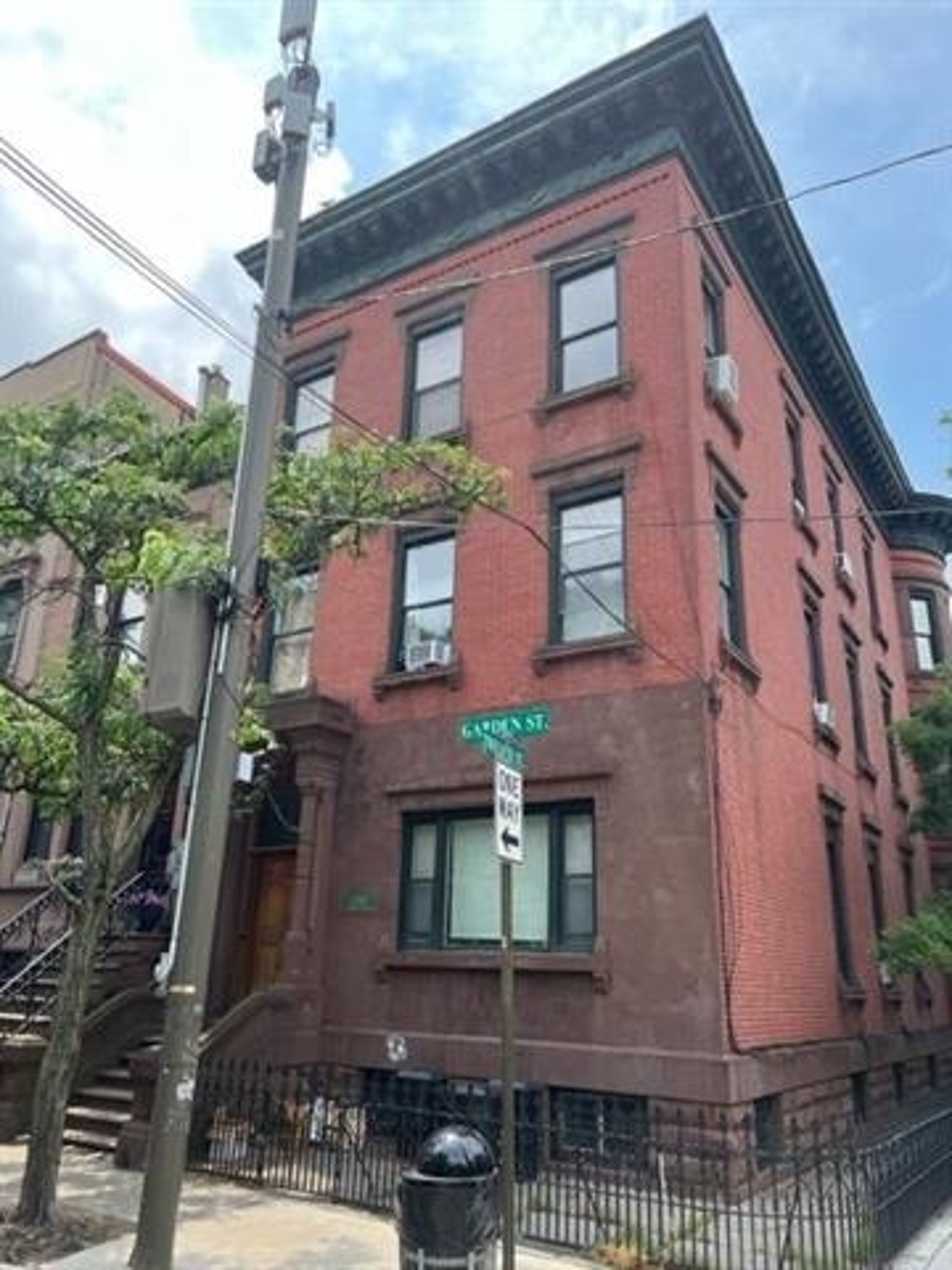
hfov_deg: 53.1
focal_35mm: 26
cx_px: 476
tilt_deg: +20.6
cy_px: 635
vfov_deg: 67.3
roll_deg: +0.2
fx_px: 953
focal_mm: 5.7
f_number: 1.5
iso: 50
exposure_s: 1/1344
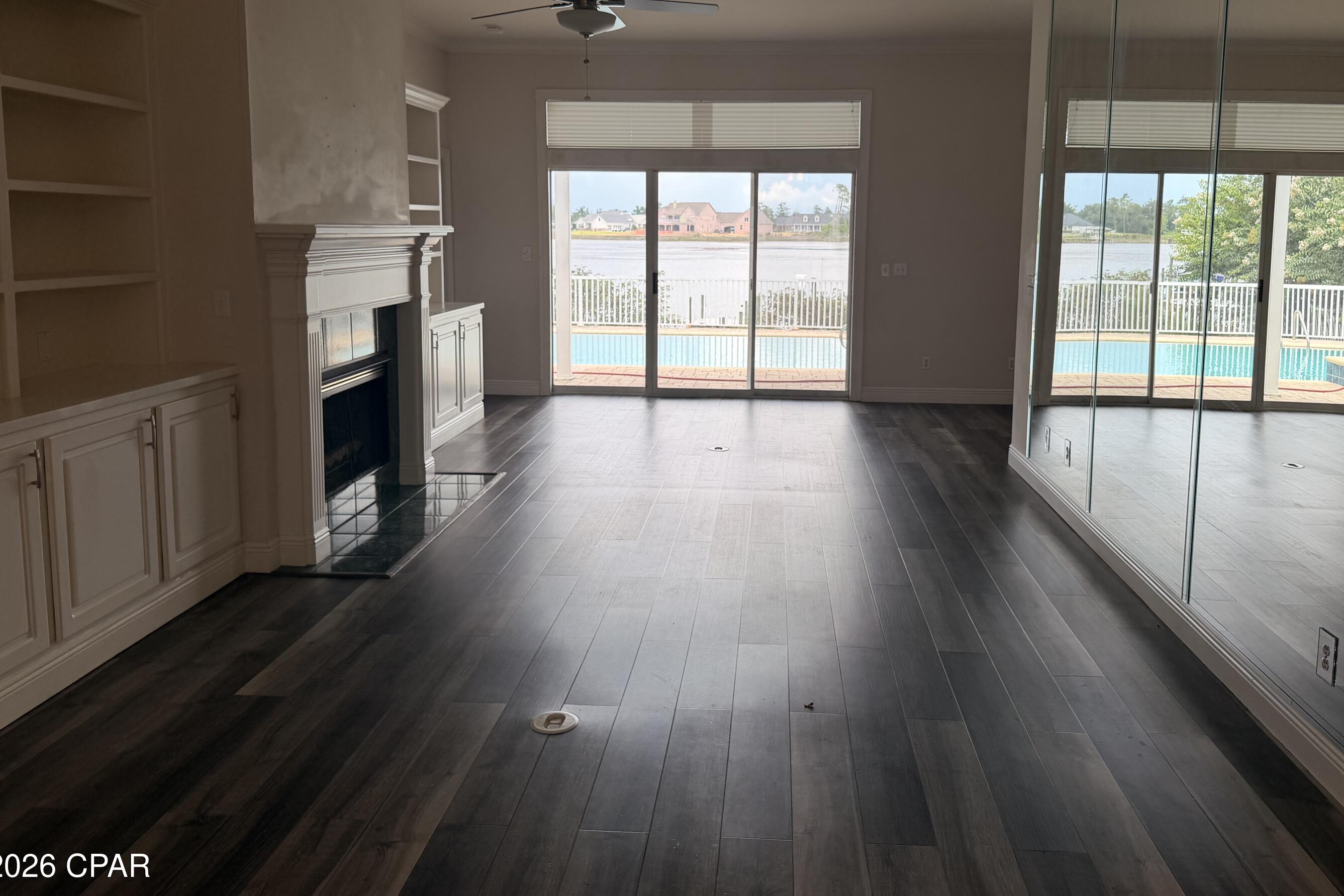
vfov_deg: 46.1
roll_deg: -0.1
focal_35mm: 28
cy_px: 352
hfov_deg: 65.4
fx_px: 1045
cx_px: 714
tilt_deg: -6.8
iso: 80
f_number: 1.78
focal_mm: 6.76
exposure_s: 1/849
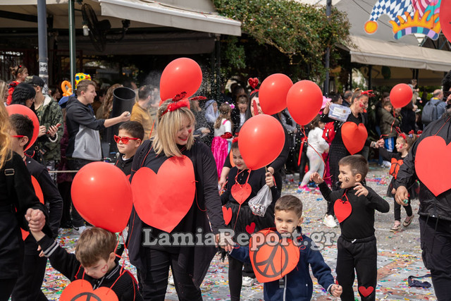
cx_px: 226
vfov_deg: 21.6
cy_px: 150
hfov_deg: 31.9
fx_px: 789
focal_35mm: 63
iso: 100
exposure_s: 1/1600
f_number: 2.8
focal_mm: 42
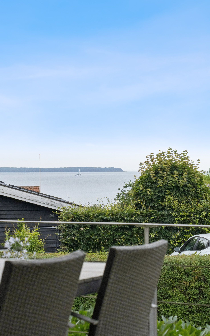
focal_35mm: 111
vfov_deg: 18.8
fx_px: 1013
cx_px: 113
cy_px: 170
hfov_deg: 11.8
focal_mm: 57
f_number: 6.3
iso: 640
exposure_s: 1/1600
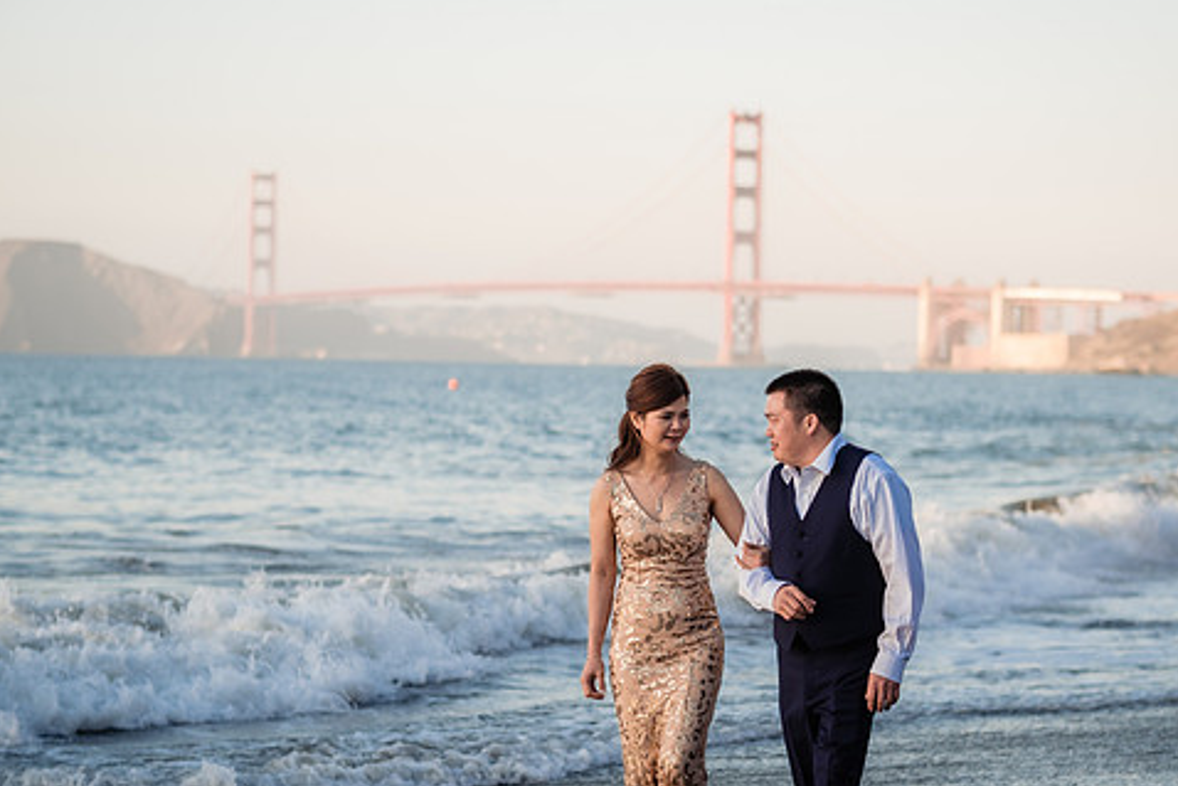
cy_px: 378
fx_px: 3338
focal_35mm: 102
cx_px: 631
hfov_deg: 20.0
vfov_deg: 13.4
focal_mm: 56
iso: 160
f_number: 2.2
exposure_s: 1/640
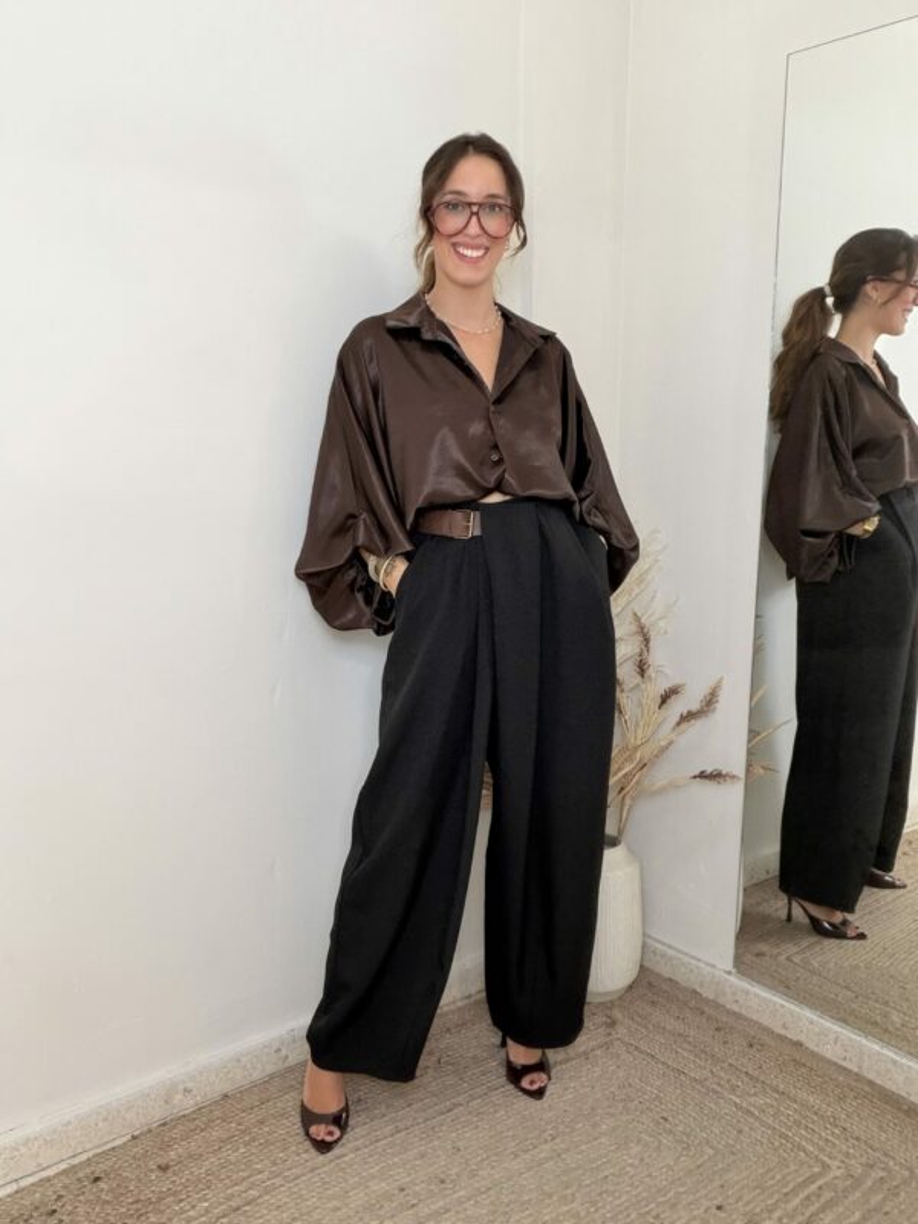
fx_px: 1061
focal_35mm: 30
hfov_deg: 46.8
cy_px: 612
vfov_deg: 60.0
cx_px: 459
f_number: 1.9
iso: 125
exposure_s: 1/60
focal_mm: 2.71
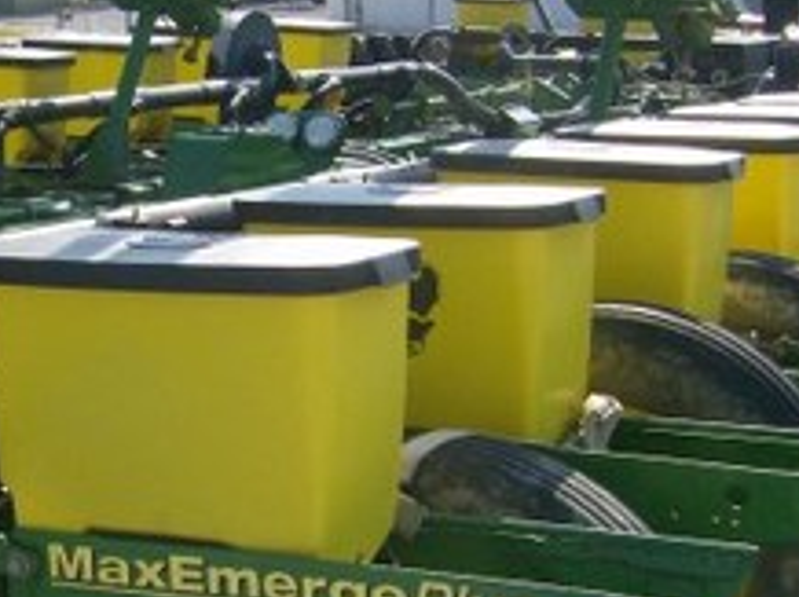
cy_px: 344
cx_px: 154
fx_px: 2075
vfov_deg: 16.4
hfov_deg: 21.5
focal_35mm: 90
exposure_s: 1/507
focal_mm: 6
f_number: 4.7
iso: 100
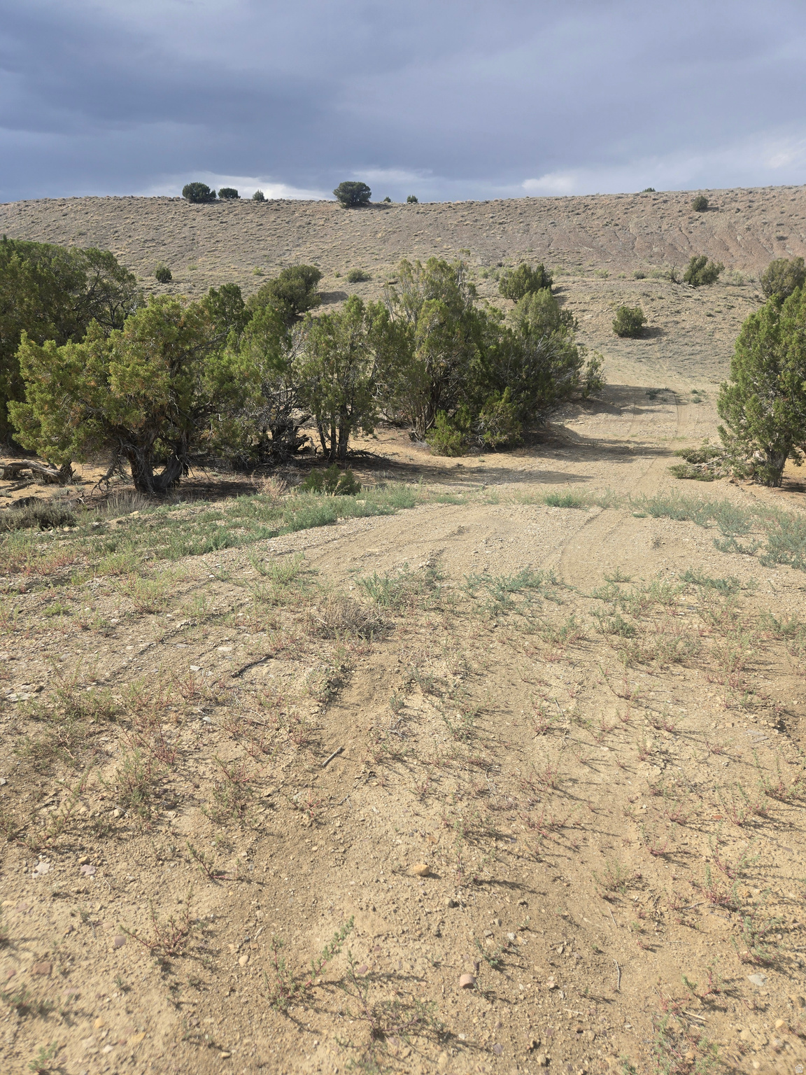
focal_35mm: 23
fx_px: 714
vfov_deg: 73.9
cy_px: 538
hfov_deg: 58.9
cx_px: 403
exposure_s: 1/1723
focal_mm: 5.4
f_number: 1.8
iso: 25
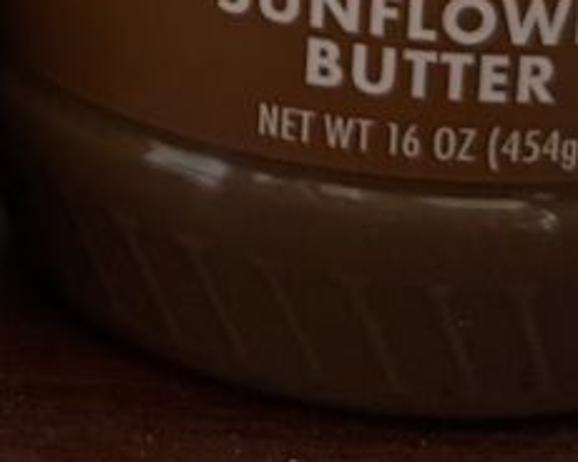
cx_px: -60
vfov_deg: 12.4
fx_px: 1933
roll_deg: -1.8
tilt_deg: -6.0
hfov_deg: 16.5
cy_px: -394
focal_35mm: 113
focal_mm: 5.7
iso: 640
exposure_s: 1/40
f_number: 1.5
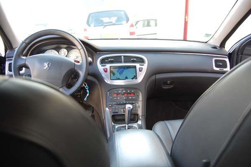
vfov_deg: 47.9
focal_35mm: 27
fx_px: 188
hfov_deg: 67.4
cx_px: 126
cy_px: 84
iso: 400
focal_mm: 18
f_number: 3.5
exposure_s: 1/80
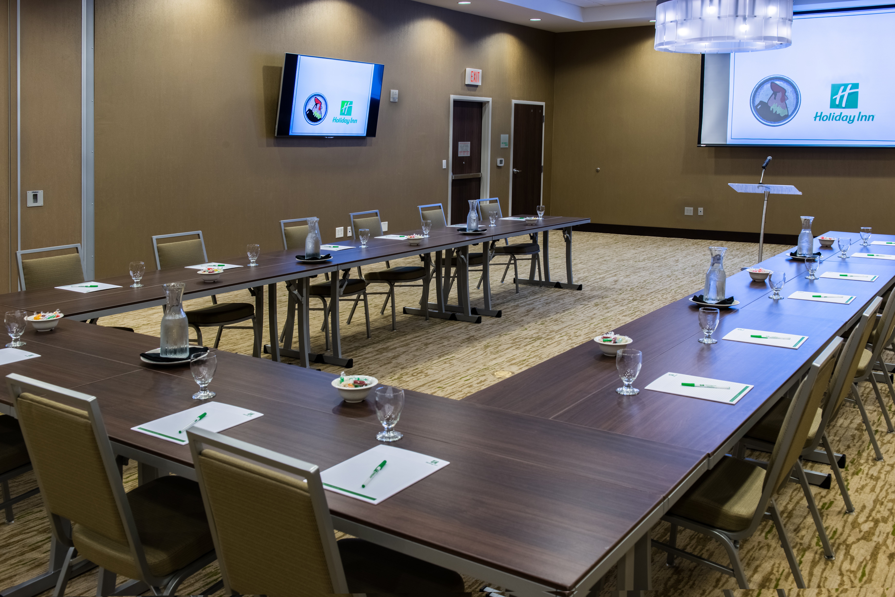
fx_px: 796
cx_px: 448
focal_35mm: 32
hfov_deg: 58.7
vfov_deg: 41.1
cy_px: 298
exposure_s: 1/30
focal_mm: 32
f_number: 8
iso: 400
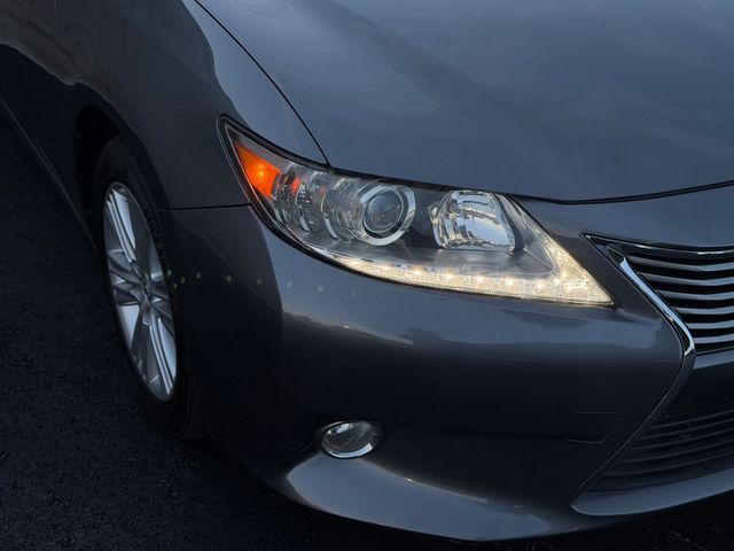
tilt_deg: -29.1
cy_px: 276
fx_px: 1018
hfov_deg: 39.7
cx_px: 367
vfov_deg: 30.3
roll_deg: -0.7
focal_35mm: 48
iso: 100
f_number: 1.78
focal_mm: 6.76
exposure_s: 1/120
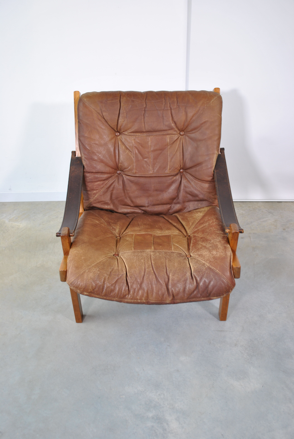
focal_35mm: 36
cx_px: 147
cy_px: 220
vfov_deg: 53.1
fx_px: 440
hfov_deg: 37.0
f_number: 4.5
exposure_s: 1/25
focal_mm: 24
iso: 200
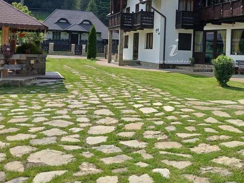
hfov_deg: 43.0
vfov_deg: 33.0
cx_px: 171
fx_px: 303
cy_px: 47
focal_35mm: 43
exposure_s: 1/654
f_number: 1.8
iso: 20
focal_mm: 3.98
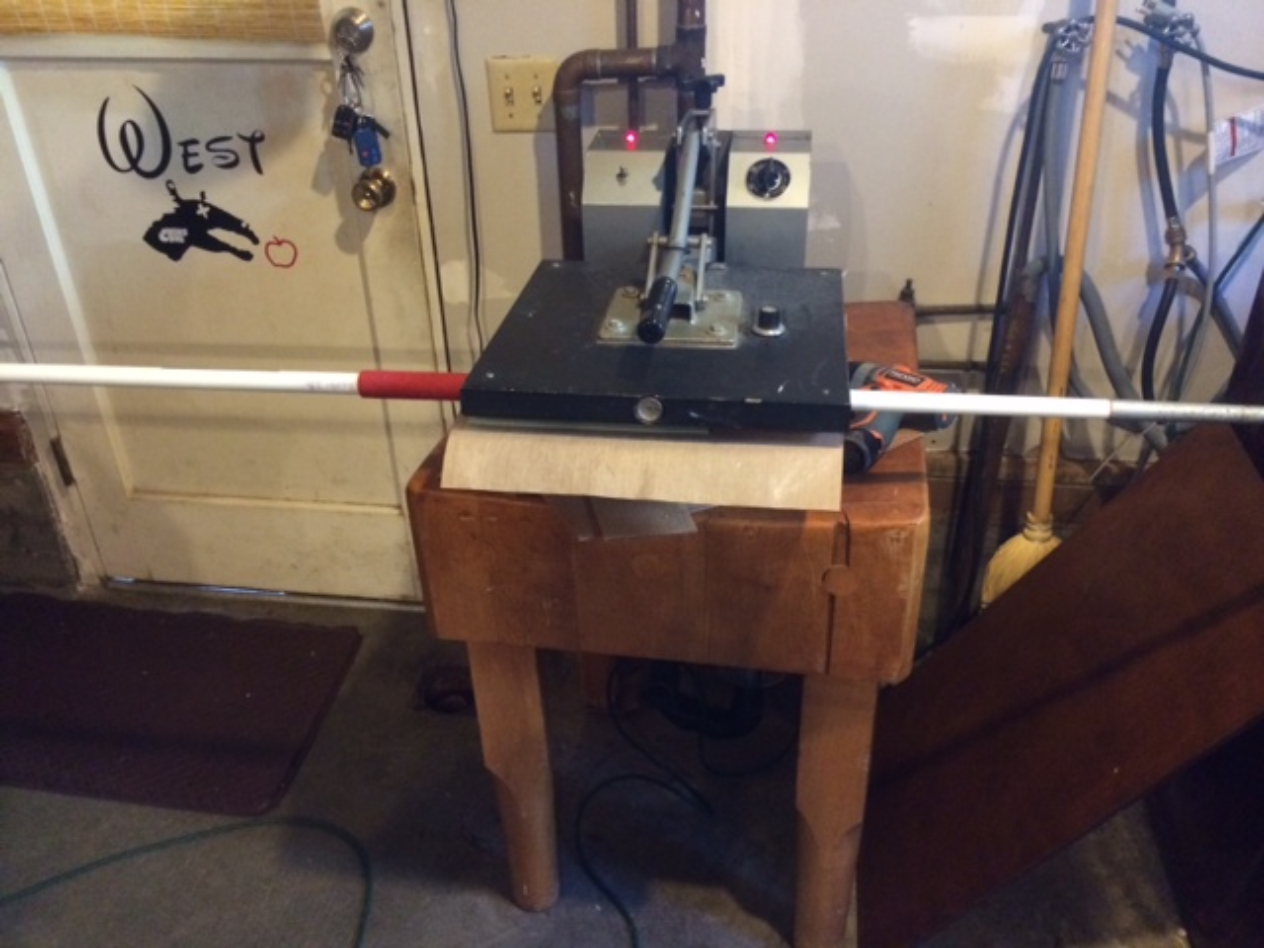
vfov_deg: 46.8
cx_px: 632
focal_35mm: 30
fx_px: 1095
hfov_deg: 60.0
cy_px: 474
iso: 320
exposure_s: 1/20
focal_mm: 4.12
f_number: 2.2
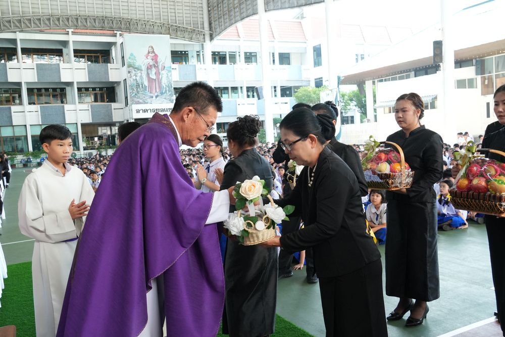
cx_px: 252
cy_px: 168
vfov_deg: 40.0
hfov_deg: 57.2
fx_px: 463
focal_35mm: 33
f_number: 5.6
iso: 1600
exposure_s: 1/200
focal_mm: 22
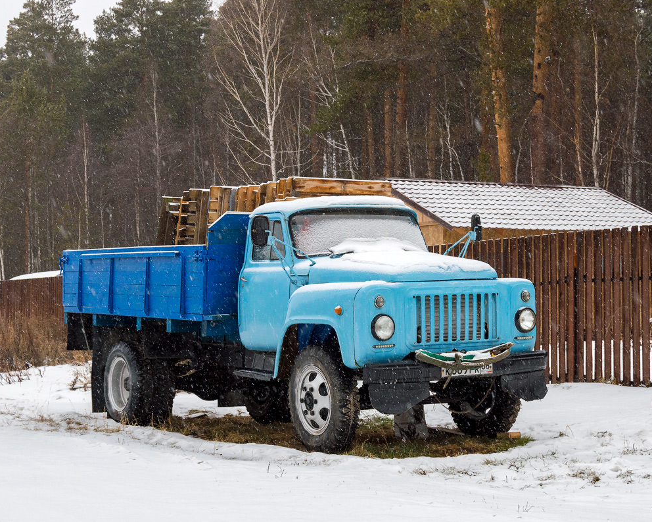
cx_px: 334
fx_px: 1149
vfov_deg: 25.6
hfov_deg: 31.7
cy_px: 260
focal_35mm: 60
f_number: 7.1
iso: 400
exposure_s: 1/160
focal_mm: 35
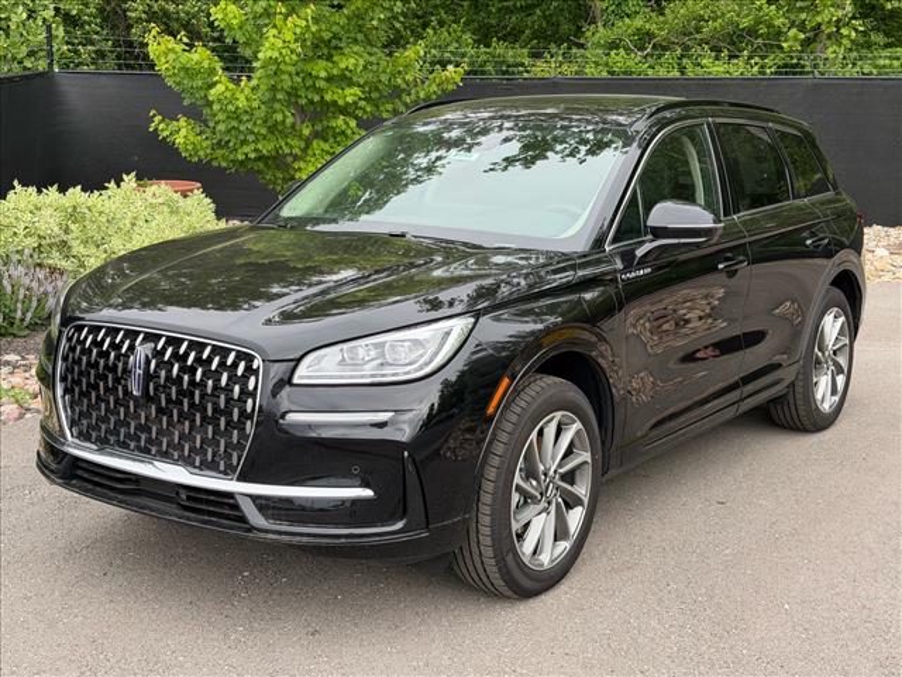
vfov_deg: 30.3
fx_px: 1251
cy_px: 338
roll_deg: -0.5
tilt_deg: -11.7
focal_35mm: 48
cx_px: 451
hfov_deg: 39.7
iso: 100
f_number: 1.78
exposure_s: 1/786
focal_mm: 6.76
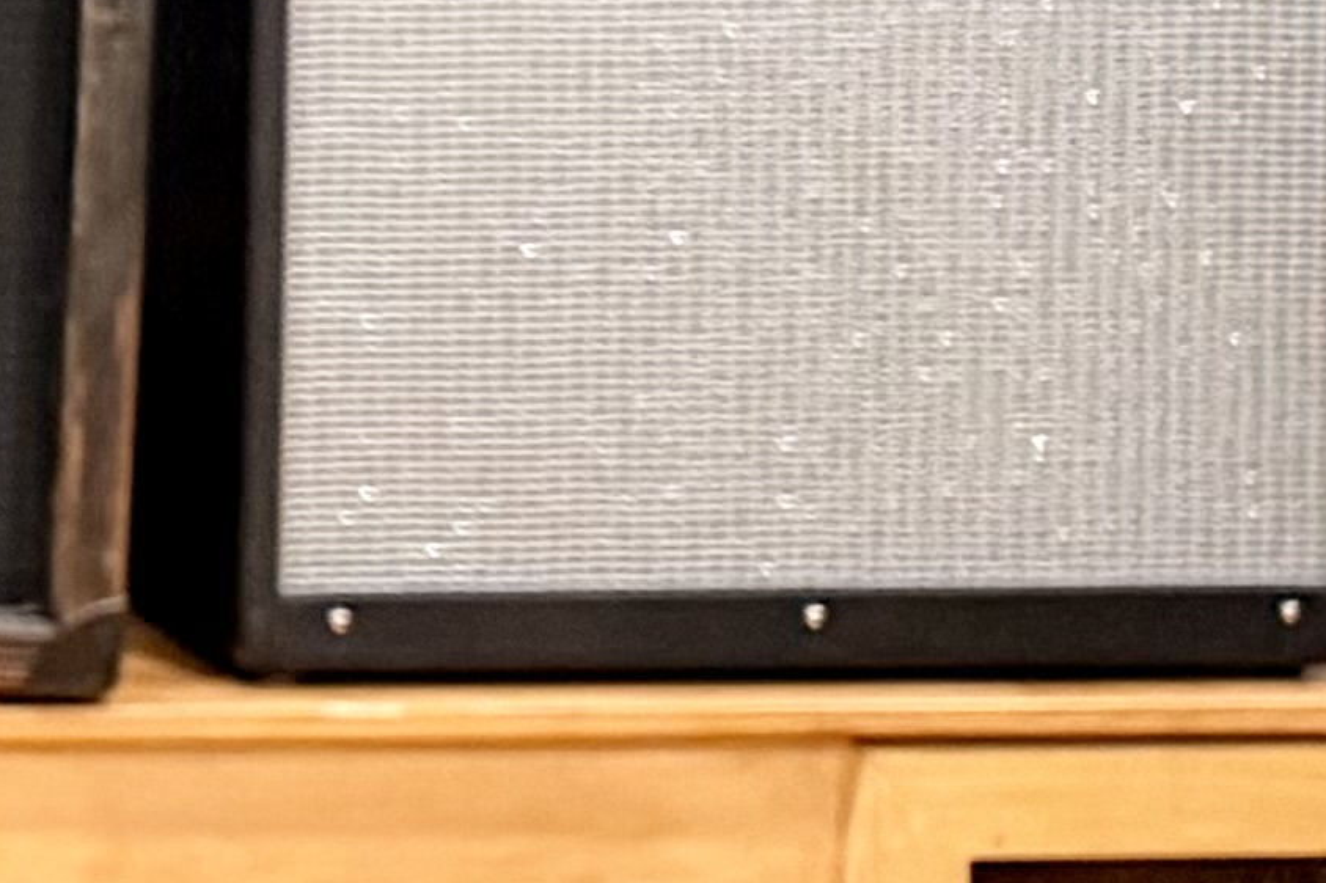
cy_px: -562
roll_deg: +0.5
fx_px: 6222
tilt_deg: -7.2
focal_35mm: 169
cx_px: -2407
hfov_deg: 9.8
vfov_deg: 7.9
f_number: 1.78
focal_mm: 6.76
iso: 500
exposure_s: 1/60
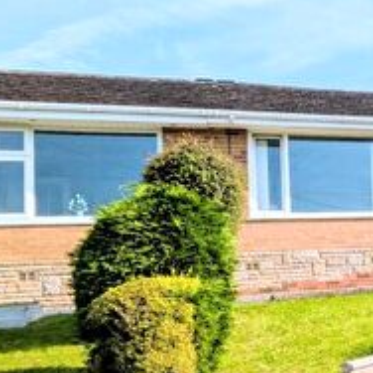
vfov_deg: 36.6
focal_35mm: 46
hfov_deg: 29.8
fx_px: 561
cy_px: 231
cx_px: 479
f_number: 2.2
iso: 51
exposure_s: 1/1965
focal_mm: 1.83
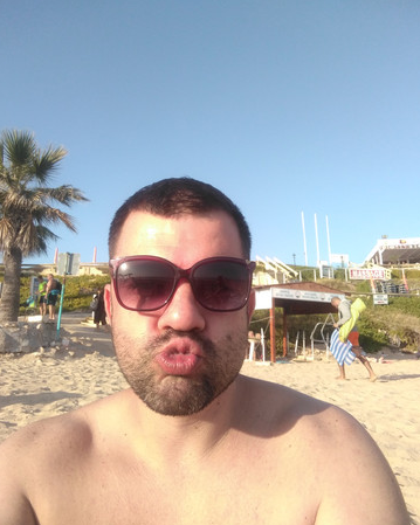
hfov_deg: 56.8
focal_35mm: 25
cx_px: 206
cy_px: 272
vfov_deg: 68.1
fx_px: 389
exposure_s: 1/964
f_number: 2
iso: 100
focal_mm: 2.42
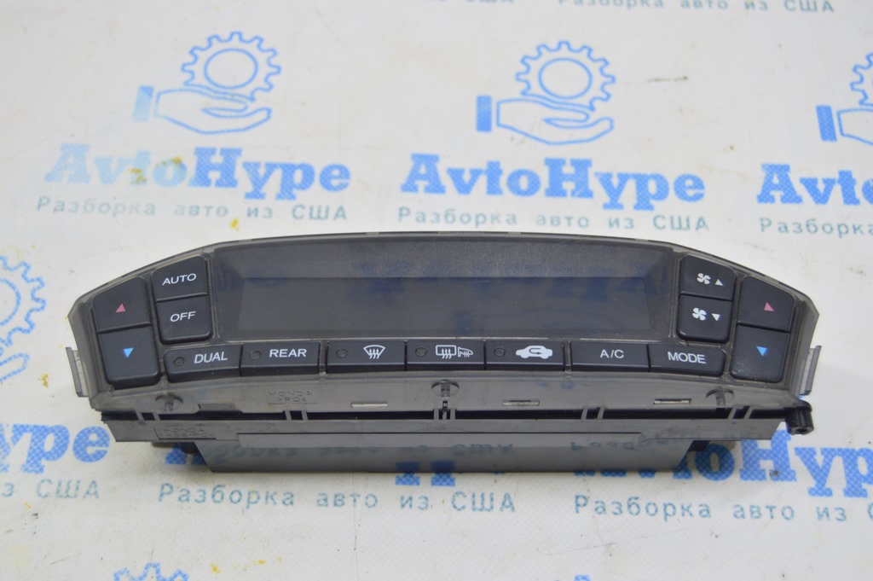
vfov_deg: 28.0
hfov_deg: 41.1
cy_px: 290
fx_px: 1163
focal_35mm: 48
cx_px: 436
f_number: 5.6
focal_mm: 32
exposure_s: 1/20
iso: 400
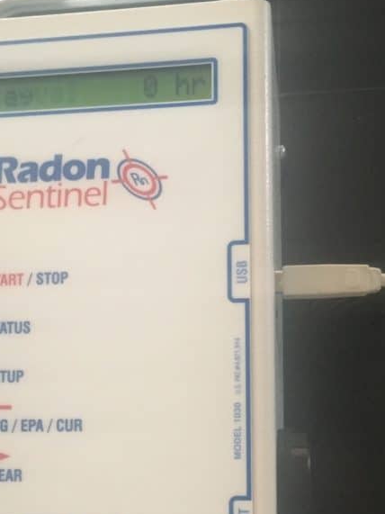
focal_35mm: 52
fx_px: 771
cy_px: 368
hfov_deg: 28.0
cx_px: 187
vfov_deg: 36.2
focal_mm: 4.15
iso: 250
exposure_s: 1/15
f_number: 2.2
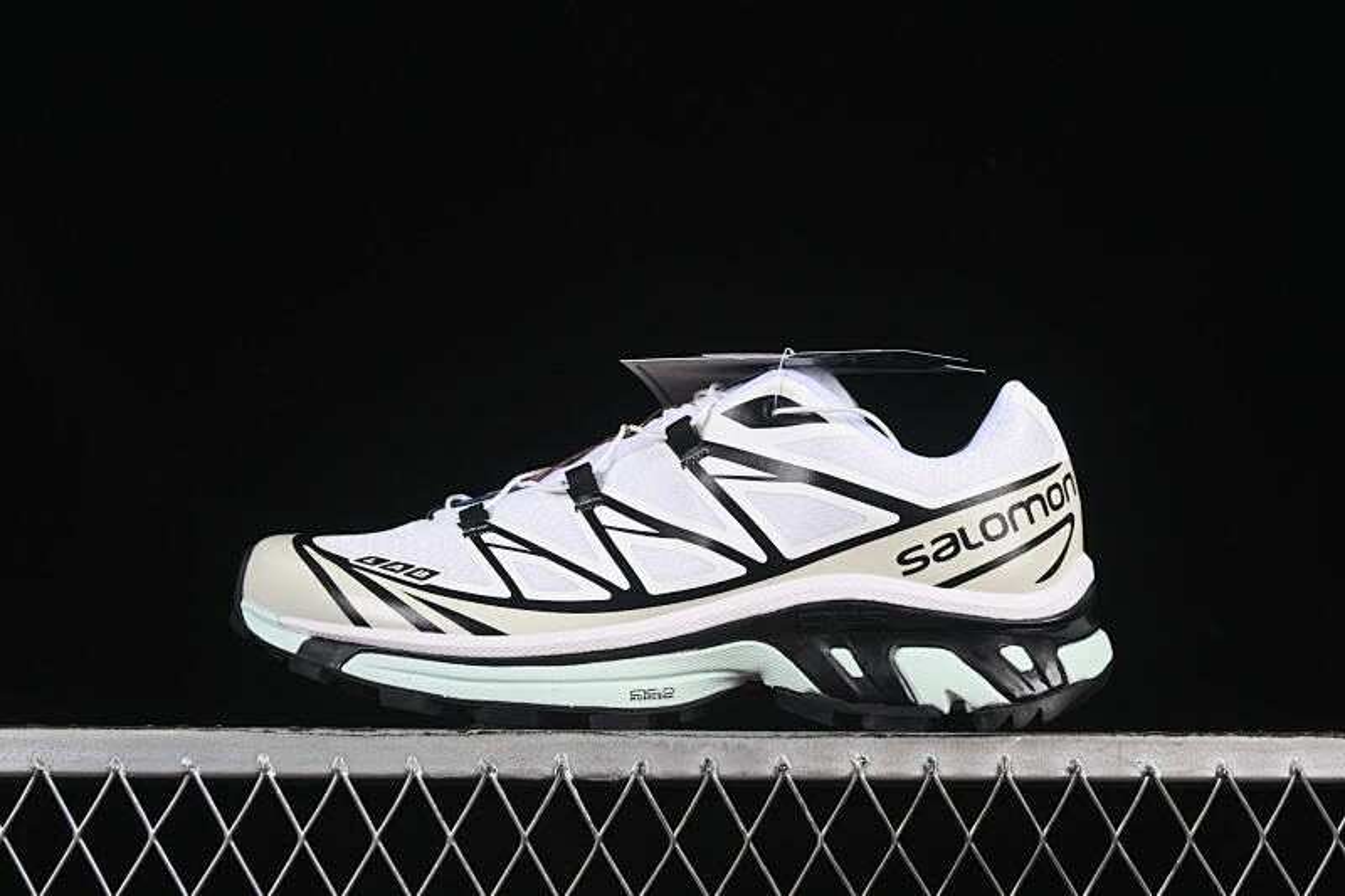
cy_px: 448
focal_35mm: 75
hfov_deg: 27.0
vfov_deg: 18.2
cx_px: 672
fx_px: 2801
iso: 160
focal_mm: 50
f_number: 8
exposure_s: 1/60
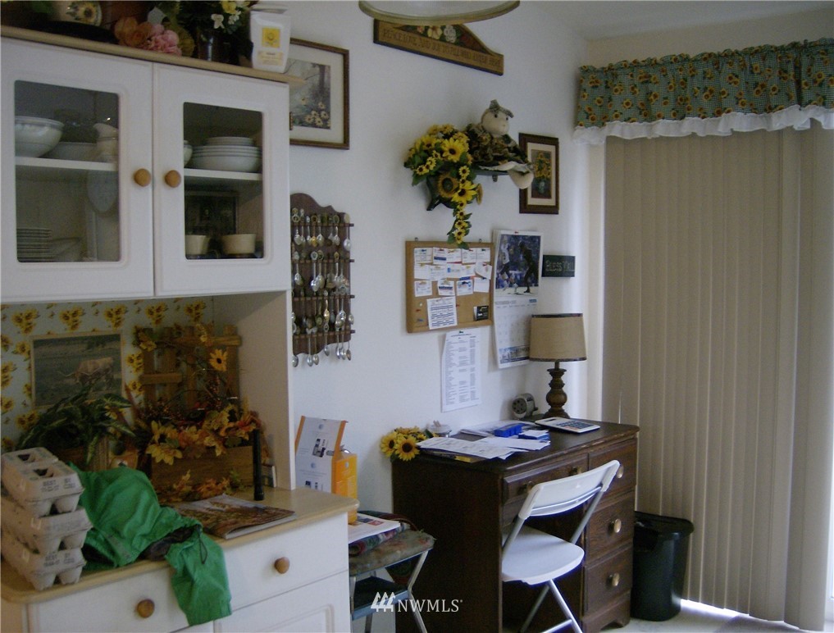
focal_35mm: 36
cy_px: 316
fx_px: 871
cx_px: 417
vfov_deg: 39.9
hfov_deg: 51.2
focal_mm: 6
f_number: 2.8
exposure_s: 1/14.3
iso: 200
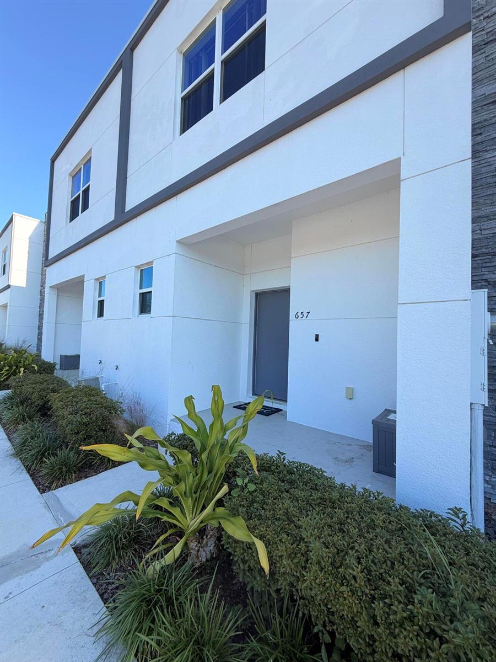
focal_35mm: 14
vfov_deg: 102.1
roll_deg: -1.4
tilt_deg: +2.8
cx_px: 248
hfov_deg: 85.7
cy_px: 331
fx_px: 267
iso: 50
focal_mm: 2.22
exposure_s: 1/289
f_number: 2.2
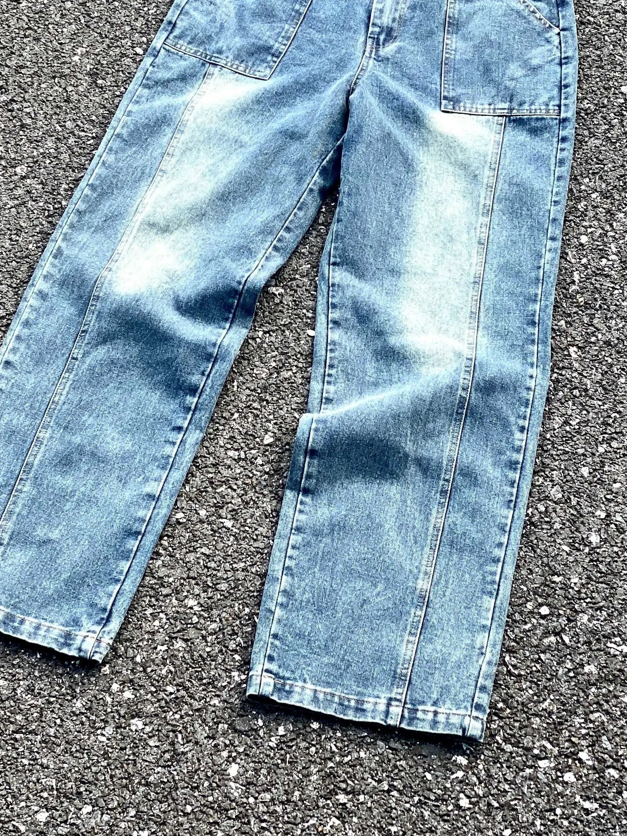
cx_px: 250
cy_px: 346
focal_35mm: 72
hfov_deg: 20.4
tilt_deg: -55.4
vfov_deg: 27.0
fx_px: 1739
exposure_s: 1/125
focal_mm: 6
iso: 20
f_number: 2
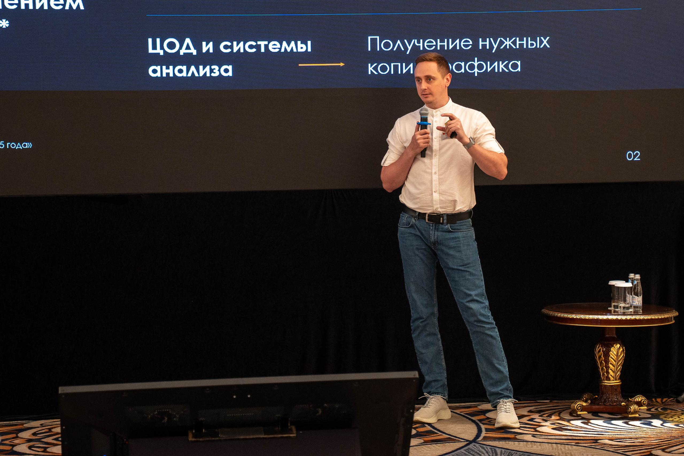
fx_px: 1881
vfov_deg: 13.8
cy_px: 228
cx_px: 342
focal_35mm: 99
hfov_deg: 20.6
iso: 640
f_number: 2.8
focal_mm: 66
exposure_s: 1/200
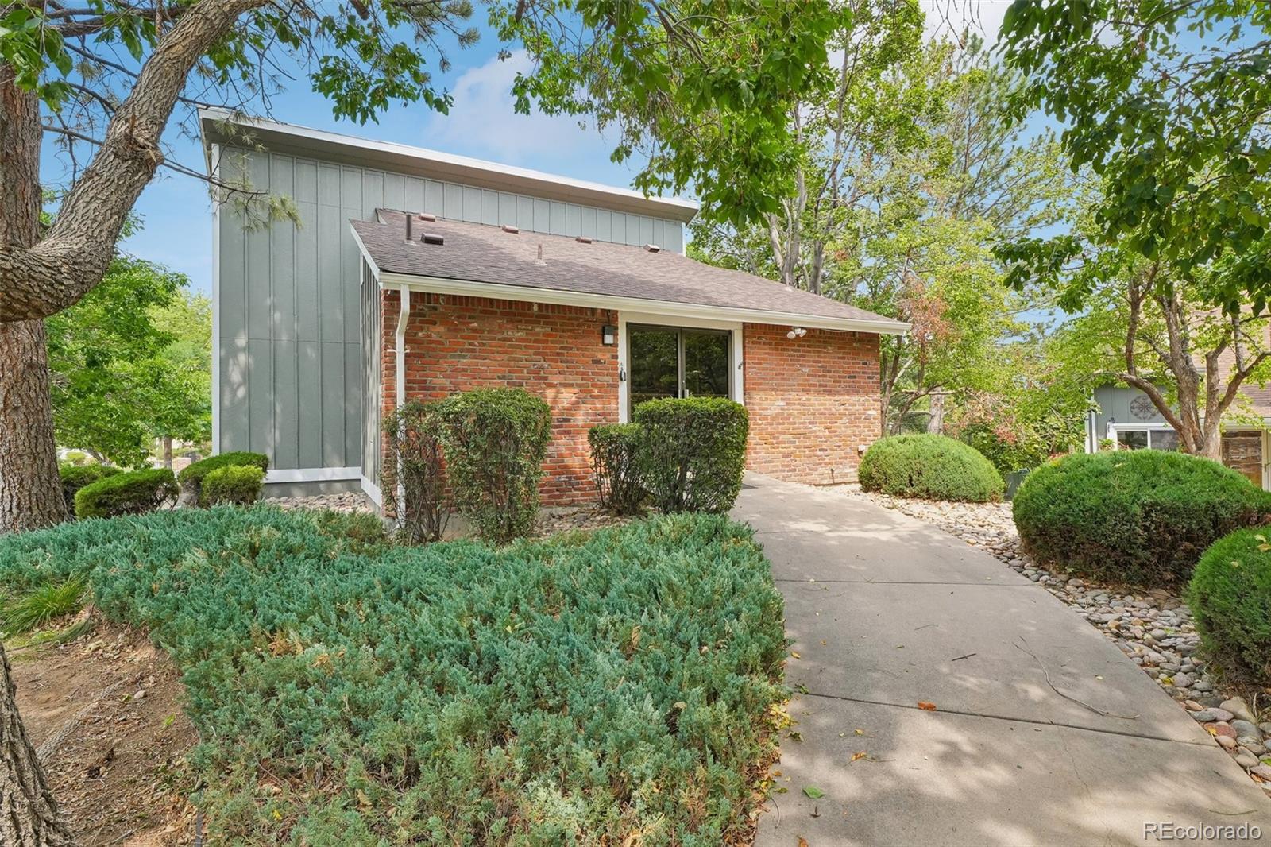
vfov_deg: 69.2
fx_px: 614
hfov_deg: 92.0
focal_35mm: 17
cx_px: 636
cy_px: 424
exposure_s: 1/320
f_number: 8
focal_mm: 11.6
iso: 800
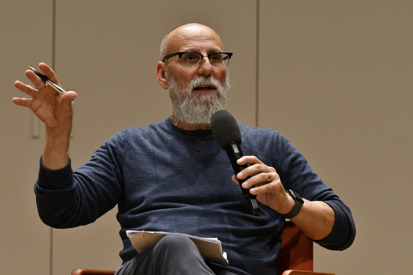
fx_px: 3441
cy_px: 138
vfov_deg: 4.6
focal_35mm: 300
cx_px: 206
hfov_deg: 6.9
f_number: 4.5
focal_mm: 200
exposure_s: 1/400
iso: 3200
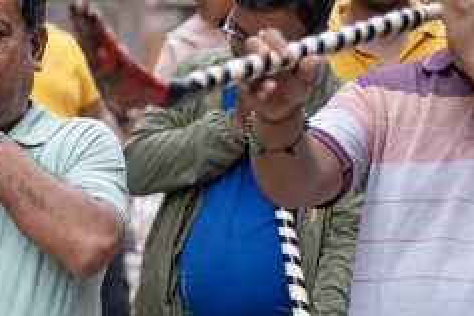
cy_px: 79
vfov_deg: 10.9
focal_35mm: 126
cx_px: -23
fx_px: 1660
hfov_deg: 15.9
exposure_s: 1/4000
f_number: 2
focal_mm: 50
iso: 1250
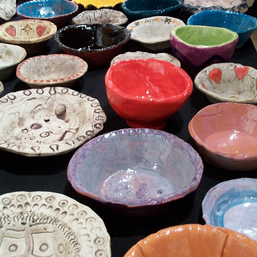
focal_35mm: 50
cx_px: 128
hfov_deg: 34.0
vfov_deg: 34.0
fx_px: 420
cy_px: 126
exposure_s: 1/4
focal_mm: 7.1
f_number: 3.2
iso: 120
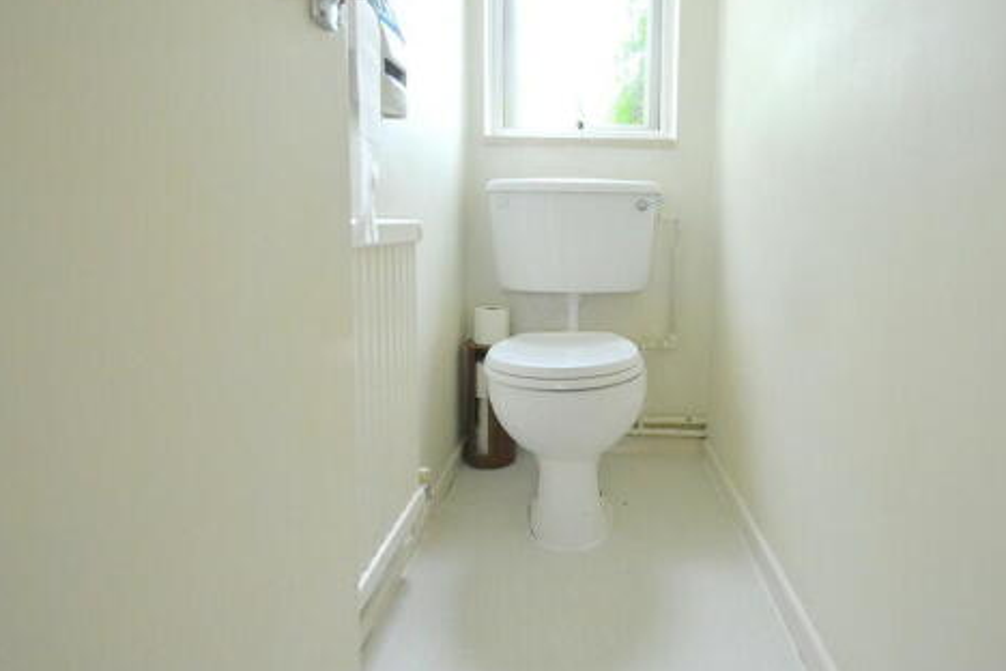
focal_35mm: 21
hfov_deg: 80.4
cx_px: 594
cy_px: 287
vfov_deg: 59.2
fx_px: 587
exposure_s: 1/60
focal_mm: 10
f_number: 3.5
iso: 2000
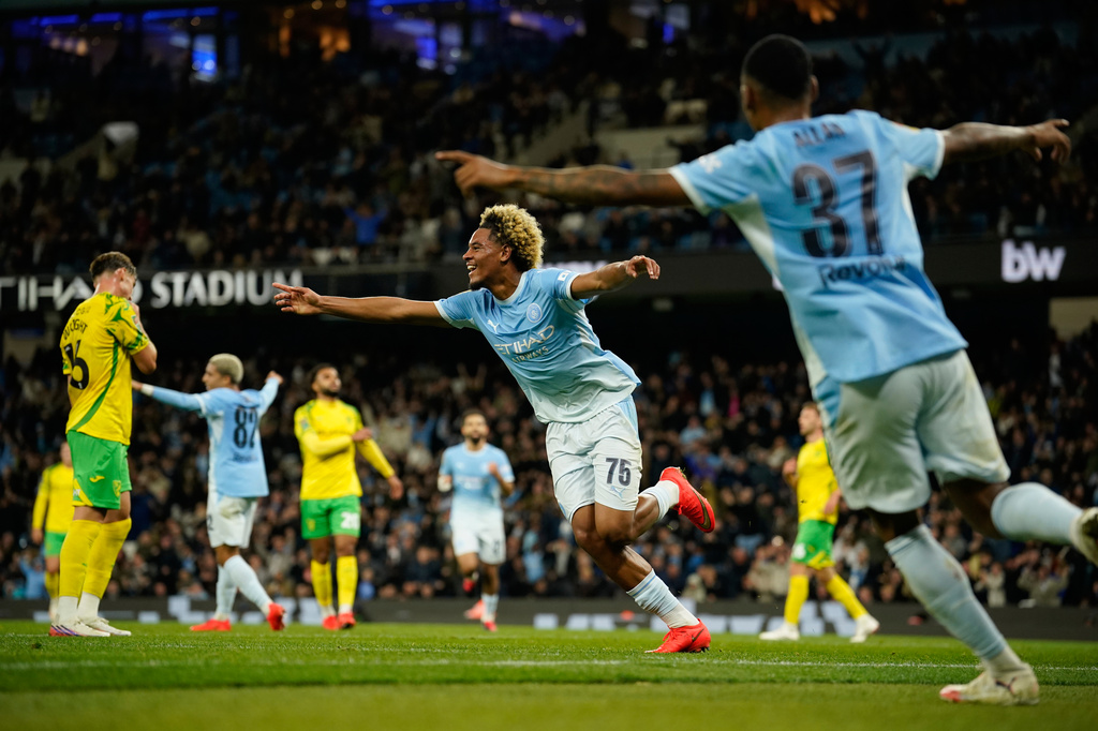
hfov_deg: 15.8
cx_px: 549
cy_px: 366
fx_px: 3963
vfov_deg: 10.5
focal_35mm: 130
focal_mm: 130
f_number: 2.8
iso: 2500
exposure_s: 1/1600
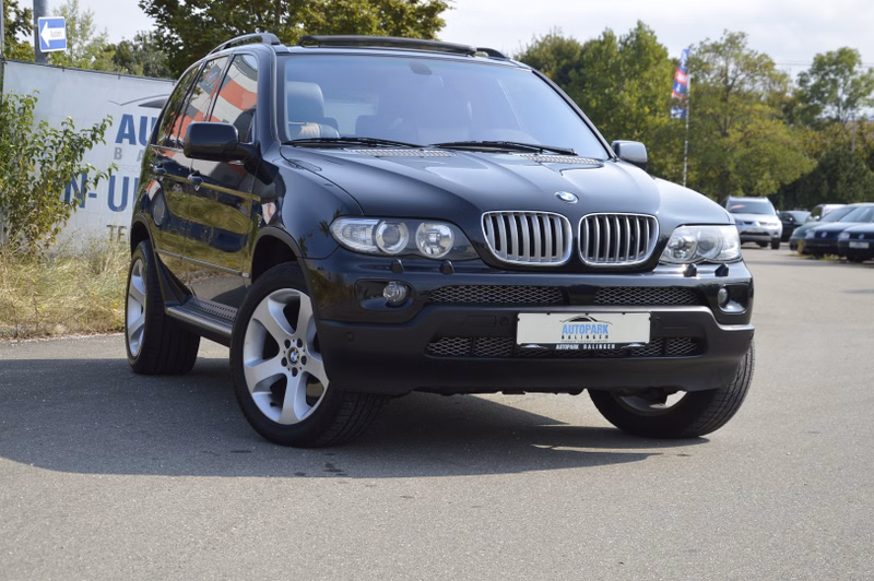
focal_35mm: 72
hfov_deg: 28.1
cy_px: 290
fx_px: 1747
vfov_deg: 18.9
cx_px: 437
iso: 100
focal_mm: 48
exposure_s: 1/200
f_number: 7.1
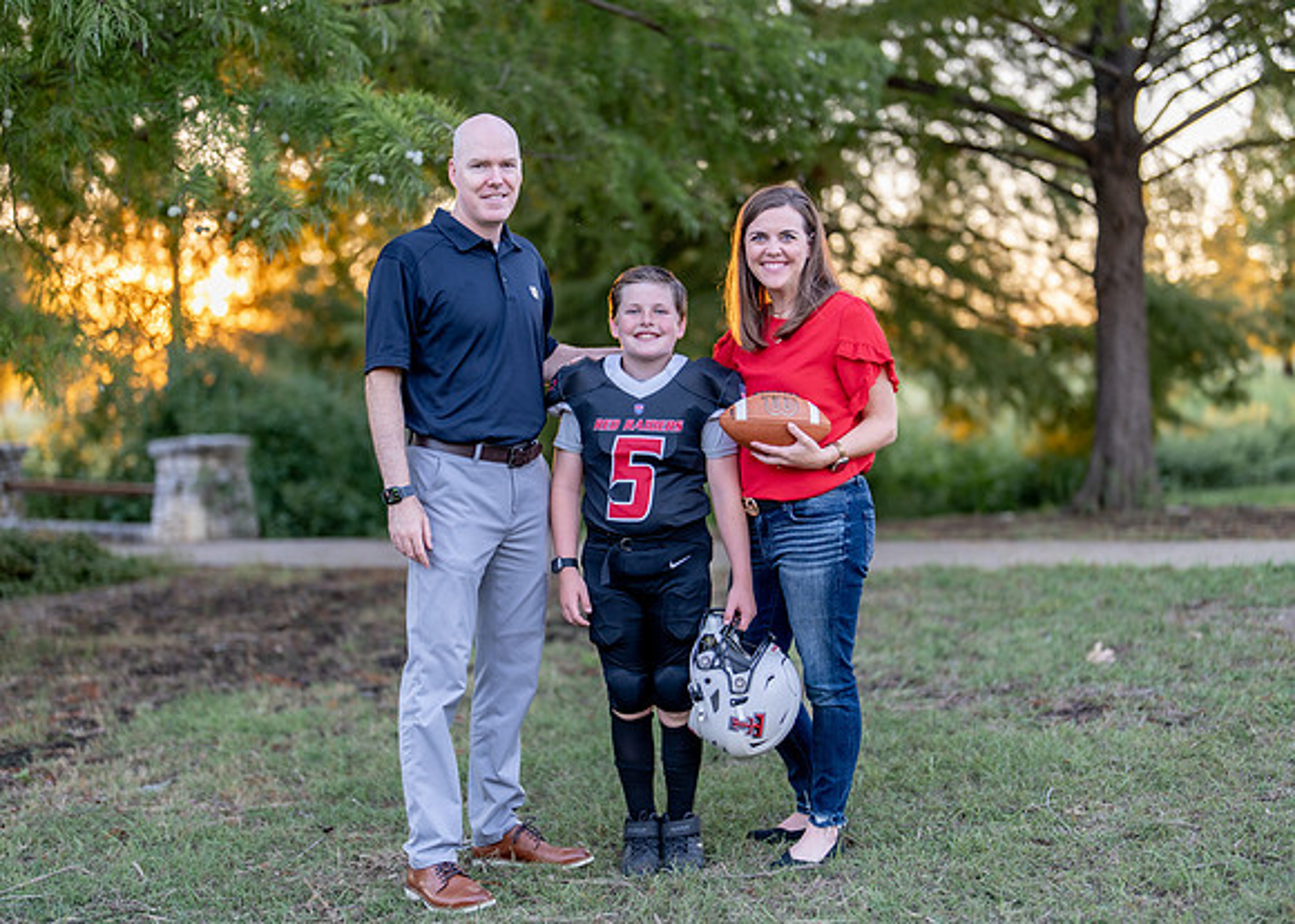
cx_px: 631
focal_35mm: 57
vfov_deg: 24.9
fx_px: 2089
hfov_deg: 34.4
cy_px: 454
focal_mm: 50
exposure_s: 1/320
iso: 100
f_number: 1.2
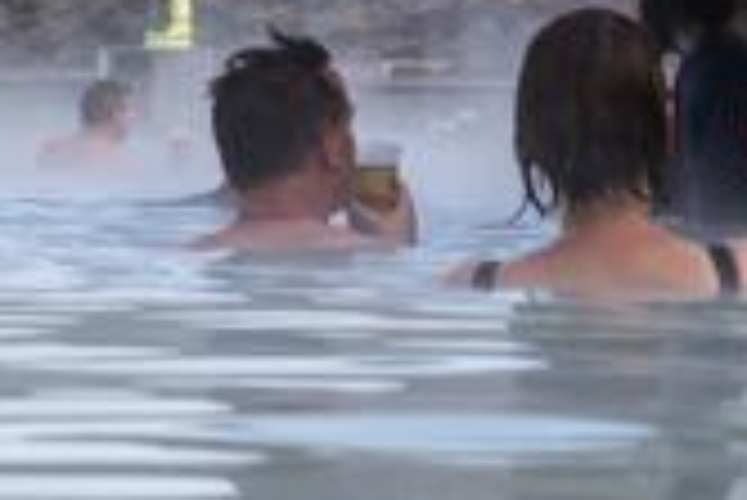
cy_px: -315
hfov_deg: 5.0
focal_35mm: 416
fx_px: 8639
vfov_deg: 3.3
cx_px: 486
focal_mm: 70
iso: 100
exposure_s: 1/90
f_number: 9.5
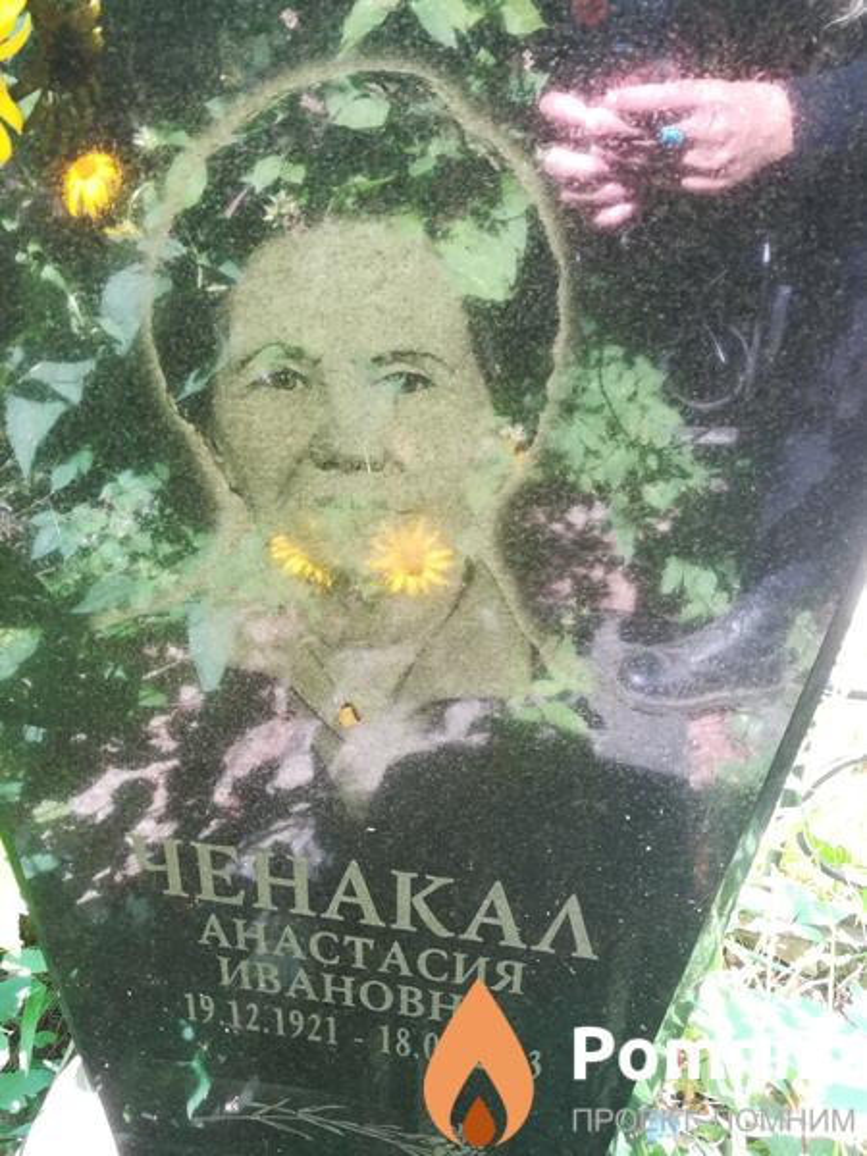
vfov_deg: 60.0
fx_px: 1002
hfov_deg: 46.8
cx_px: 434
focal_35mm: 30
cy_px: 578
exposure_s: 1/33.3
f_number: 2.2
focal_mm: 3.83
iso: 80
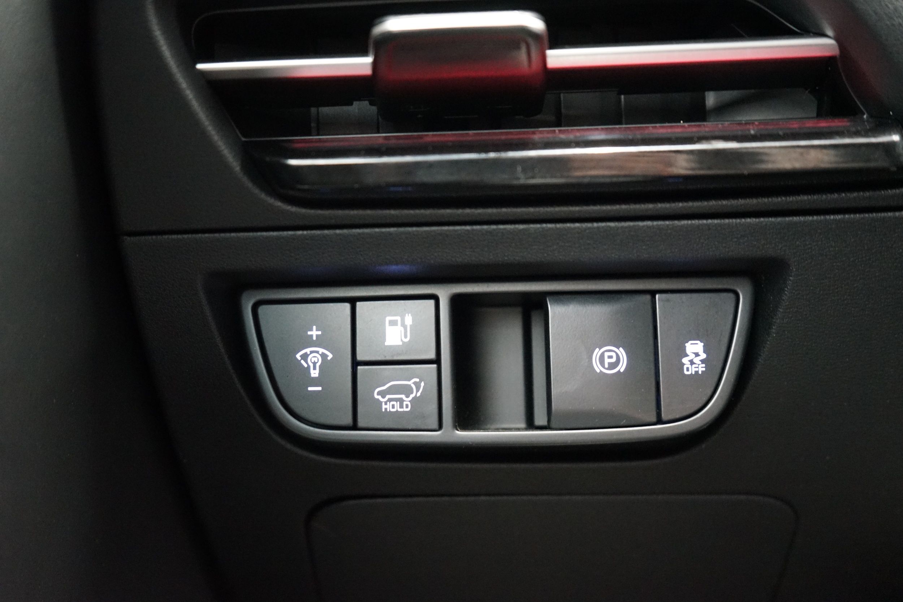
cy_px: 301
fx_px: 1003
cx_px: 452
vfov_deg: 33.4
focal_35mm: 40
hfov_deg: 48.5
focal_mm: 40
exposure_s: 1/13
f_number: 4
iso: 6400
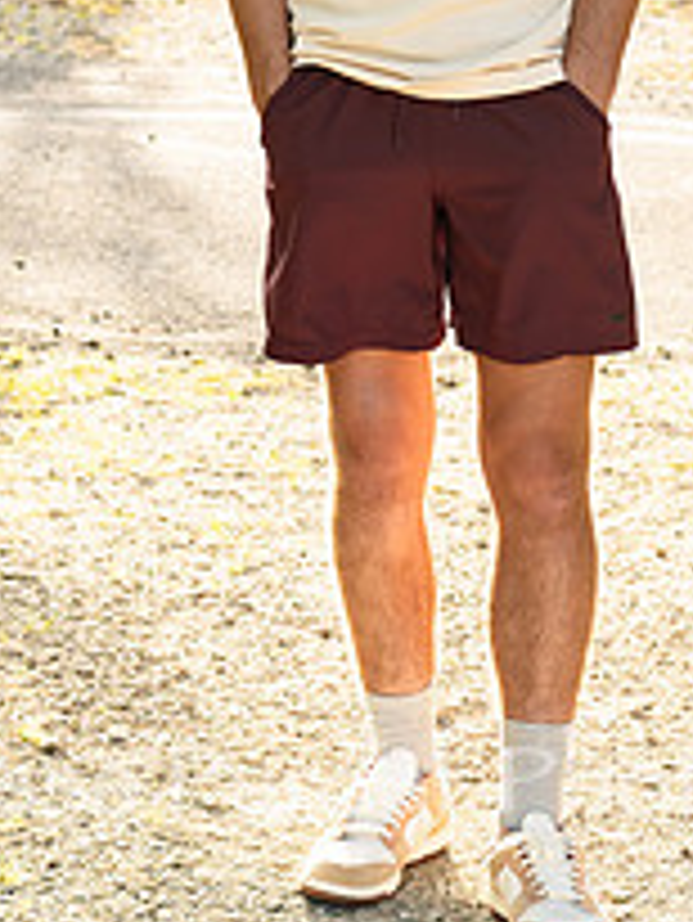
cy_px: -9
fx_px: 5040
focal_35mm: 189
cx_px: 387
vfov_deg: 10.4
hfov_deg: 7.9
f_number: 3.2
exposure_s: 1/500
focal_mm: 43
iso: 320
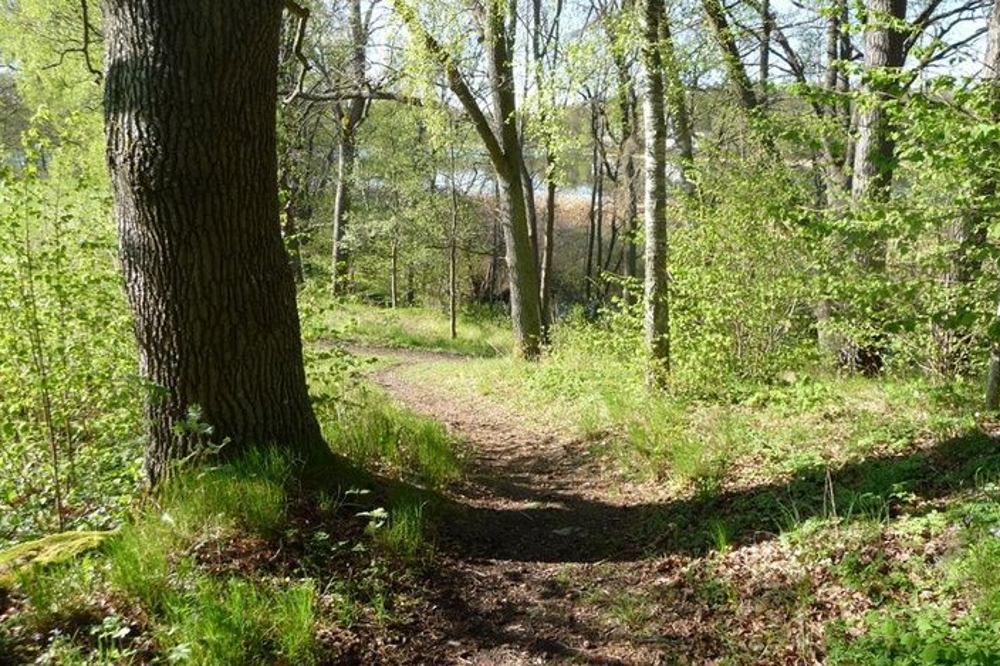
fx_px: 833
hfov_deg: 61.9
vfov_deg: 43.6
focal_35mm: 30
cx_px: 512
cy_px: 329
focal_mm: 4.7
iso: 100
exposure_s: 1/200
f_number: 3.3
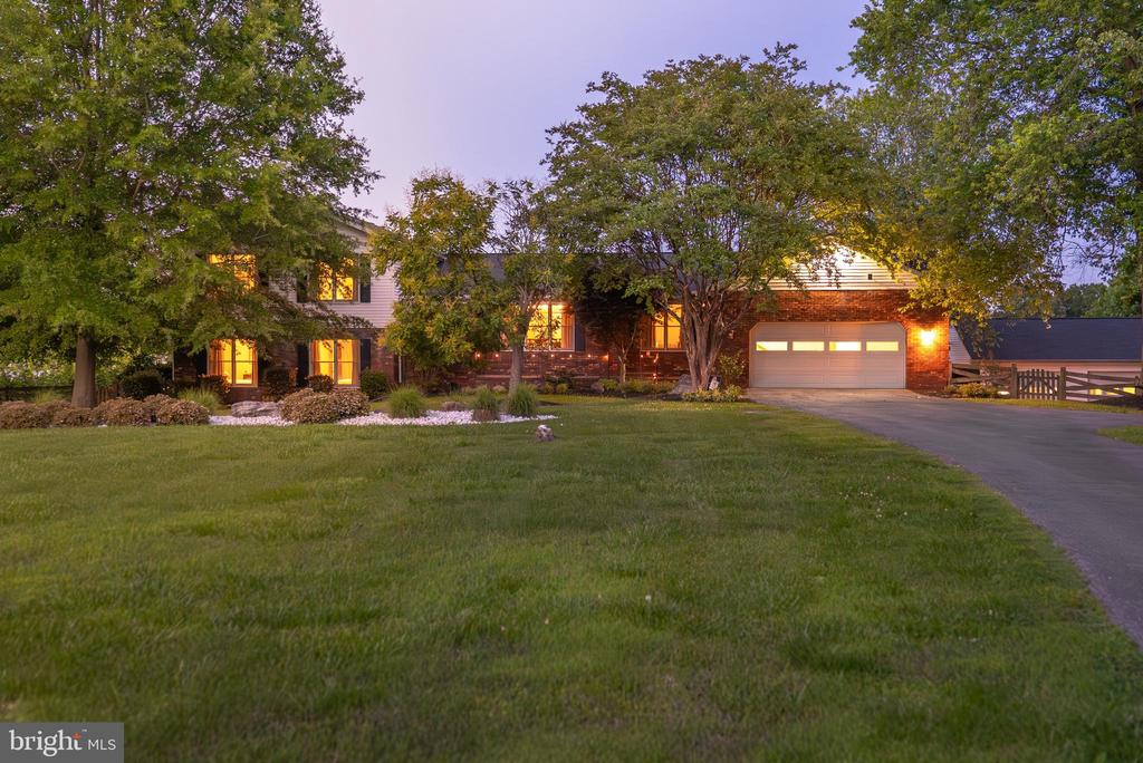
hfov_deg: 46.4
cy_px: 382
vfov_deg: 31.9
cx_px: 572
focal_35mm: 42
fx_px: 1334
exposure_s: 1/125
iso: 12800
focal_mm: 42
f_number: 2.8
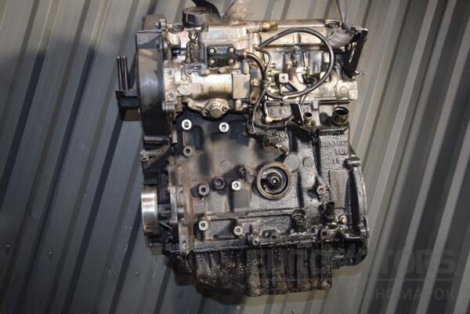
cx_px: 235
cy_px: 157
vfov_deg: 35.5
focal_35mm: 38
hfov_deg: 51.3
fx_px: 490
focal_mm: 25
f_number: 5
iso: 800
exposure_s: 1/60
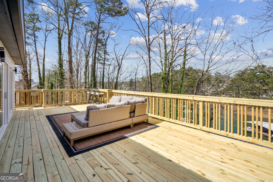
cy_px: 91
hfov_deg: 96.7
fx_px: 121
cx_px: 136
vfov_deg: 73.7
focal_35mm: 16
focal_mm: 16
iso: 100
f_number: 5.6
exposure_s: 1/500
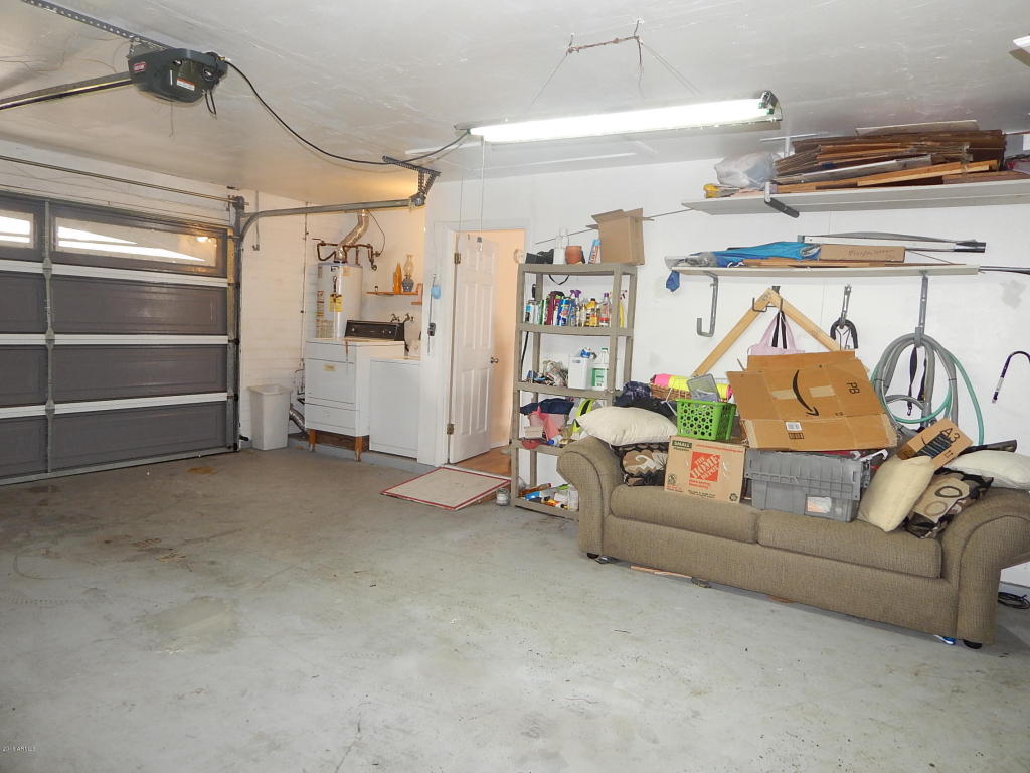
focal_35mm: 23
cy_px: 386
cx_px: 515
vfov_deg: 58.9
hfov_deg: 73.9
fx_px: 684
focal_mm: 4
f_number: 3
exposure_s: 1/30
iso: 200
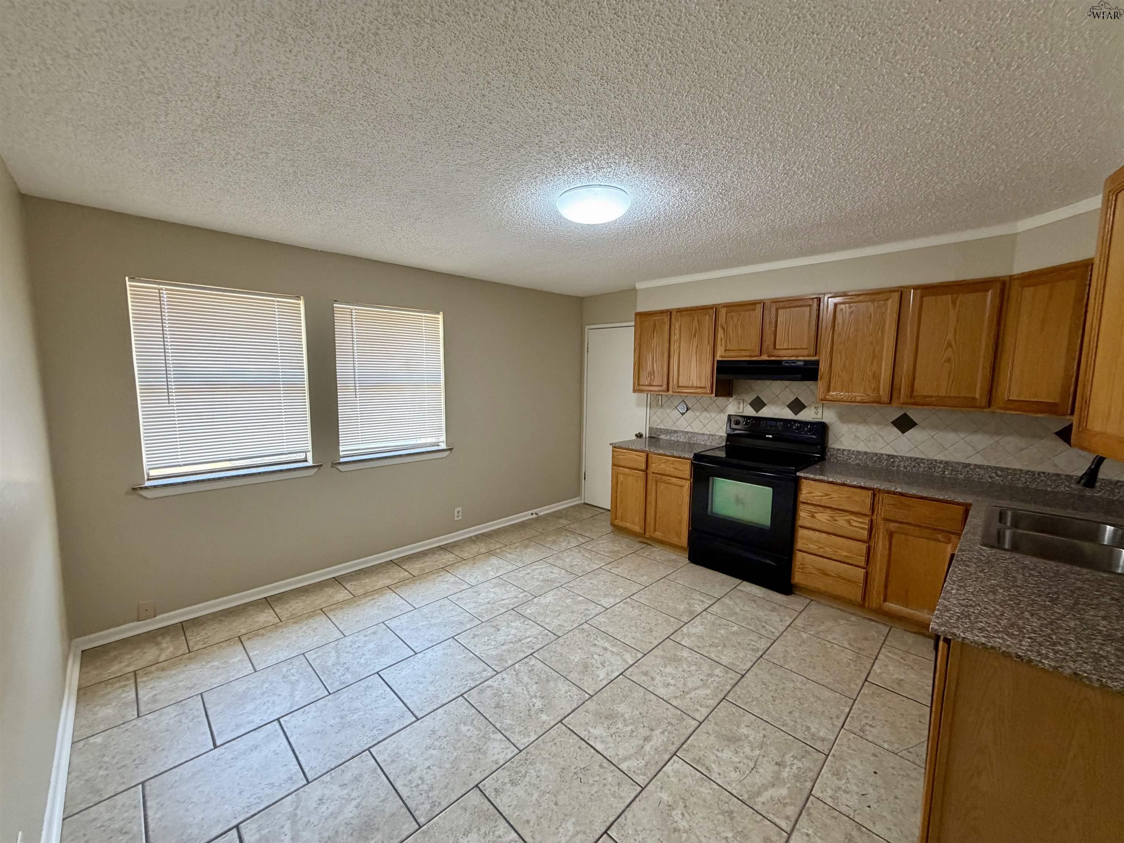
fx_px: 455
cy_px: 422
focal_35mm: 14
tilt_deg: -5.8
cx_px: 562
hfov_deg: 102.1
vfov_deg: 85.7
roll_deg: -0.5
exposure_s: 1/120
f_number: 2.2
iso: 250
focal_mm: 2.22
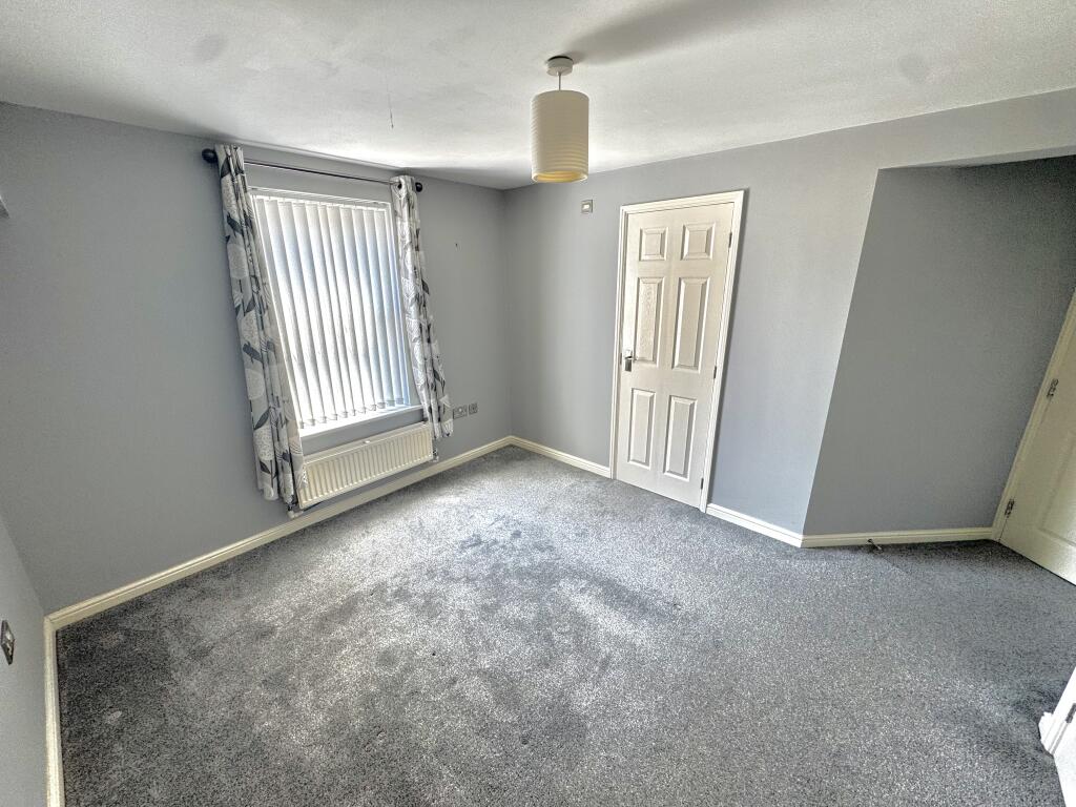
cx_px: 538
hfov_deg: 102.1
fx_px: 435
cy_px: 404
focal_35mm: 14
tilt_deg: -16.6
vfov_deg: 85.7
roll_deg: +0.4
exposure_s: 1/99
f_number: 2.2
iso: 80
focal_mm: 2.22
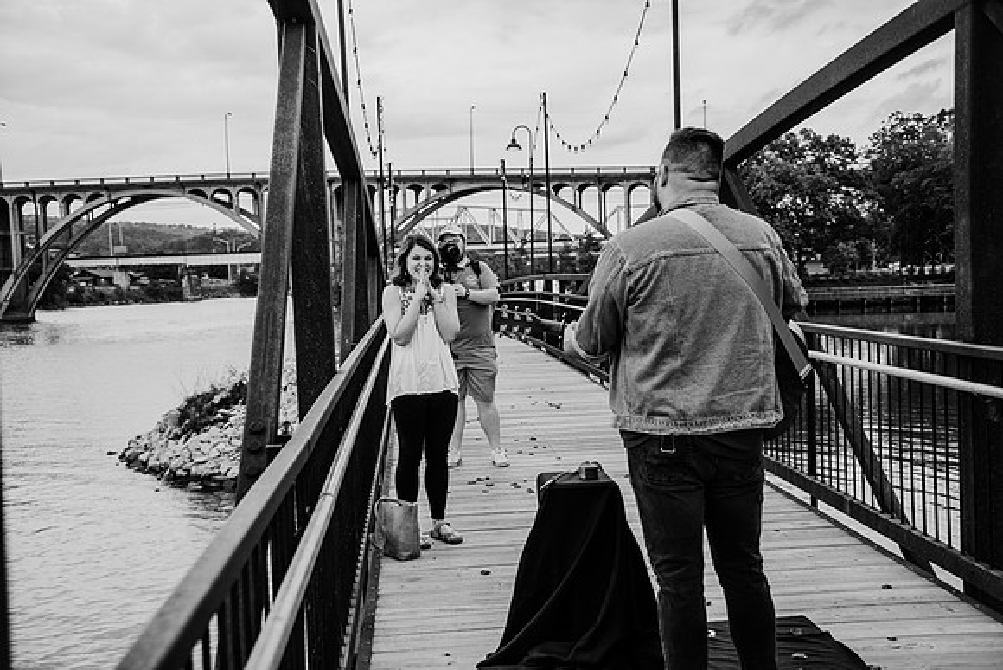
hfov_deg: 50.7
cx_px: 502
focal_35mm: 38
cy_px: 335
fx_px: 1059
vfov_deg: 35.1
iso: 400
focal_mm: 38
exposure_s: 1/640
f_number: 4
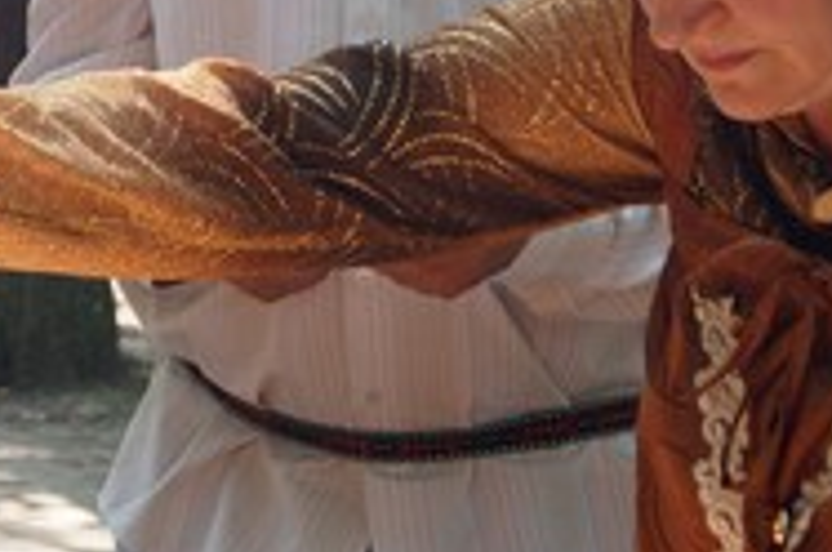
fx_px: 3622
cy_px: 211
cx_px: 142
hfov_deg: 13.0
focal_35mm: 157
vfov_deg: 8.7
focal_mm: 28
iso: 250
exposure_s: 1/160
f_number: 4.5
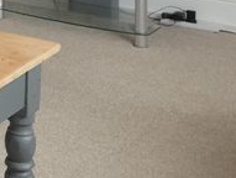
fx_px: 731
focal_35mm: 107
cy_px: -155
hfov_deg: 15.9
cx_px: -177
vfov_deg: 12.5
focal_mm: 3.6
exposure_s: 1/60
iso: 125
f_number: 2.8
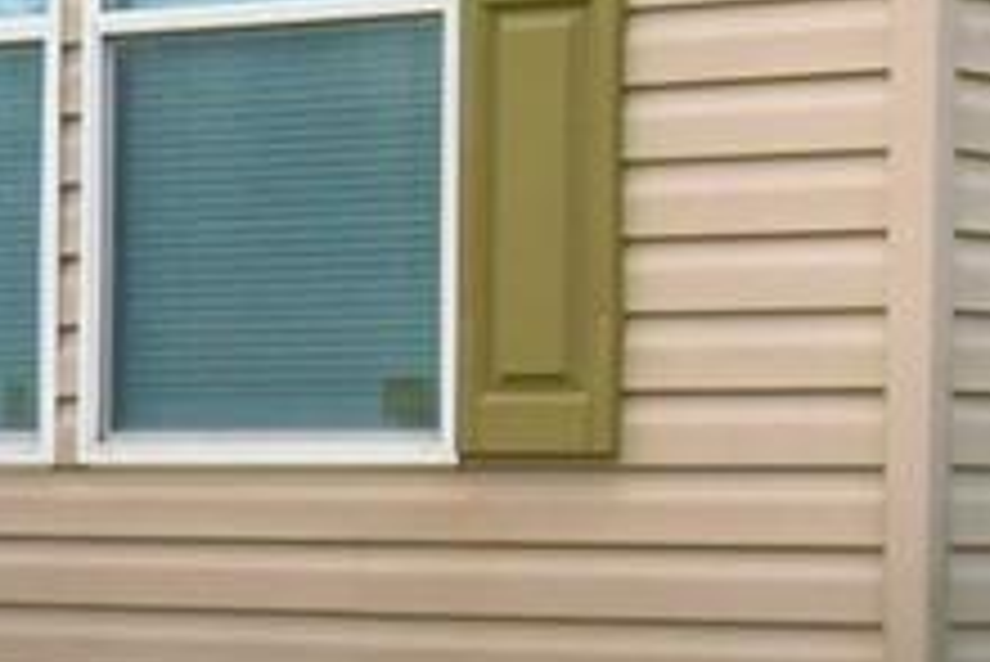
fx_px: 5393
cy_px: 414
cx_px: -702
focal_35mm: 196
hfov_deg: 10.0
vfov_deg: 7.0
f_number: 5.3
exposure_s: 1/800
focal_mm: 18
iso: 100
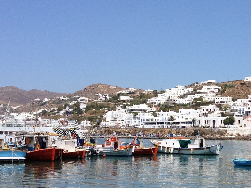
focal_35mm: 80
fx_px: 580
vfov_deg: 18.4
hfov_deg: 24.0
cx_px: 201
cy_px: 105
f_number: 2.4
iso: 50
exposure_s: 1/2404
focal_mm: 4.28
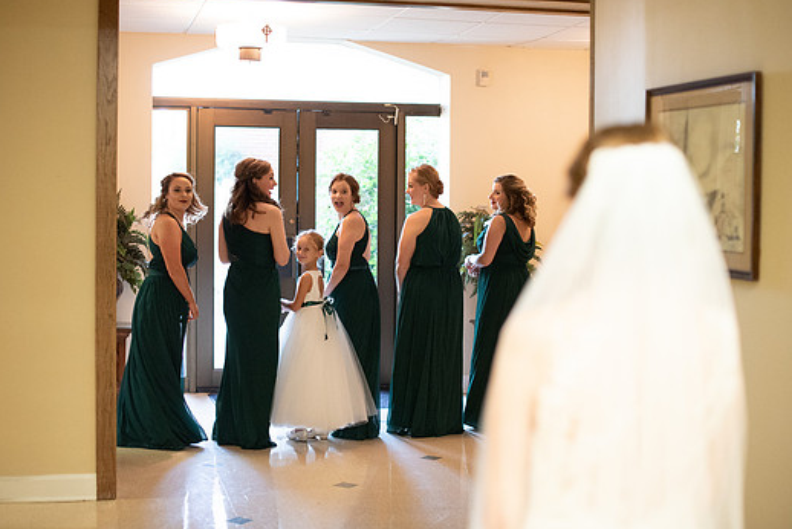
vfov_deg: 24.2
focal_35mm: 56
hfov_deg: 35.6
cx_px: 355
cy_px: 239
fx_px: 1233
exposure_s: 1/800
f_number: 2
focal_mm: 50
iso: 3200
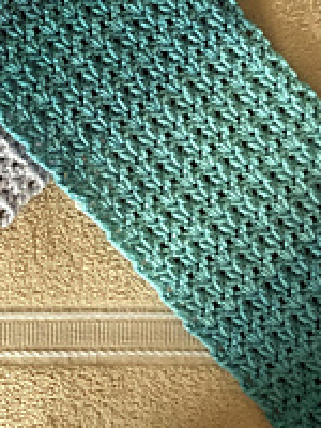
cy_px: -49
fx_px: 865
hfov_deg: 20.7
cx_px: 44
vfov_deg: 25.6
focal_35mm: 70
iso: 80
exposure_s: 1/7
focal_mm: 3.99
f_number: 1.8
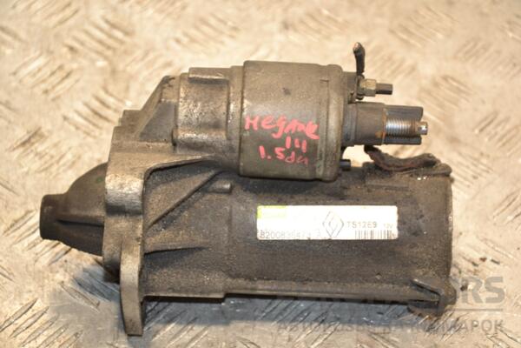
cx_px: 260
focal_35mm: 112
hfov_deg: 18.2
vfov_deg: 12.2
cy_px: 174
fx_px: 1628
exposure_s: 1/80
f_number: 5.3
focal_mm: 75
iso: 800
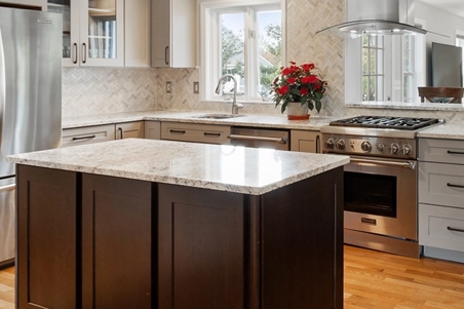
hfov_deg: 50.7
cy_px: 68
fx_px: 438
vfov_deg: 37.6
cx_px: 400
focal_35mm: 34
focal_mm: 10
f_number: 8
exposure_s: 1/1.25
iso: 320
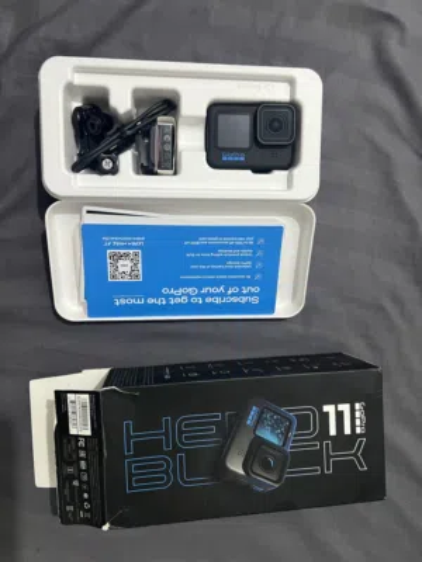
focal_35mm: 26
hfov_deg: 53.1
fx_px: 423
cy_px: 281
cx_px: 211
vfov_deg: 67.3
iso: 400
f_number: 1.5
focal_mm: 5.7
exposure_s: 1/50
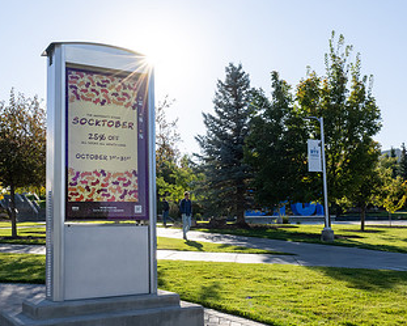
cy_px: 184
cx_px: 203
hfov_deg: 43.8
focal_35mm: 42
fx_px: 506
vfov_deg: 35.6
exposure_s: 1/250
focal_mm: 24
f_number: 18
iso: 800
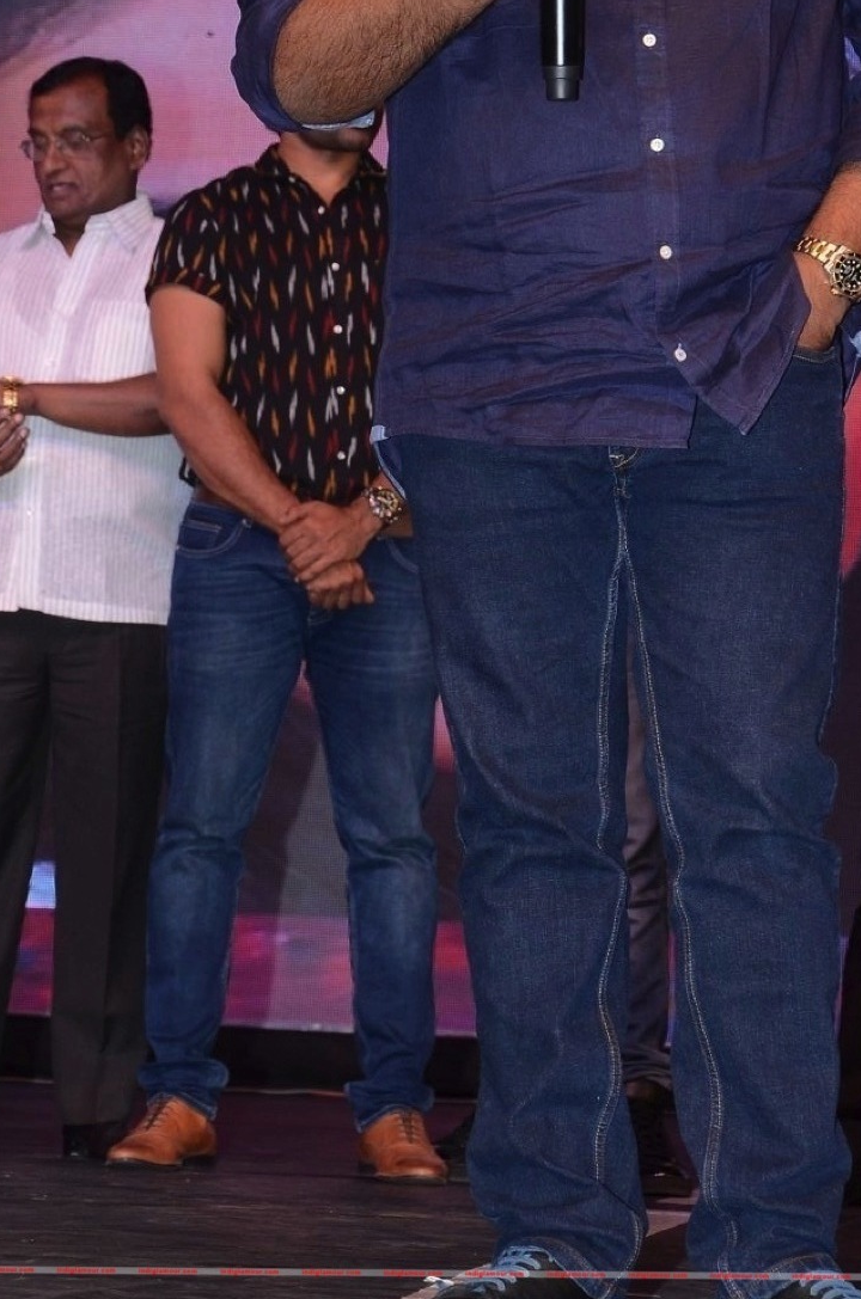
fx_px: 6306
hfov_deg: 7.8
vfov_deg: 11.8
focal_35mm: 175
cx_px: 494
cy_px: 412
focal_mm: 70
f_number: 5.6
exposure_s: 1/125
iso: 800
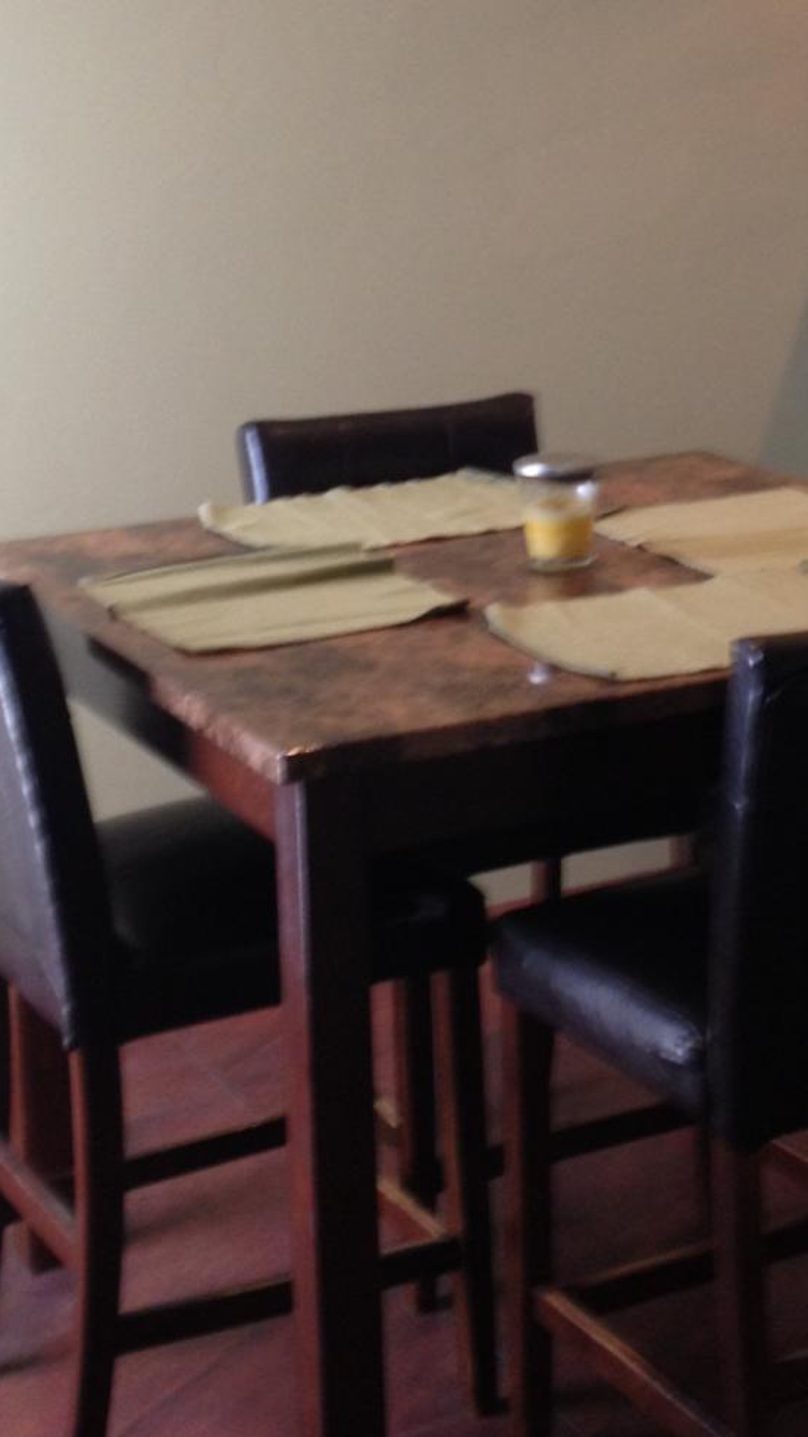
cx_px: 605
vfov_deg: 26.8
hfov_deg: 15.4
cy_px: 329
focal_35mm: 78
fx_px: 2971
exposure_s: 1/20
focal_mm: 4.28
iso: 100
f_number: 2.4
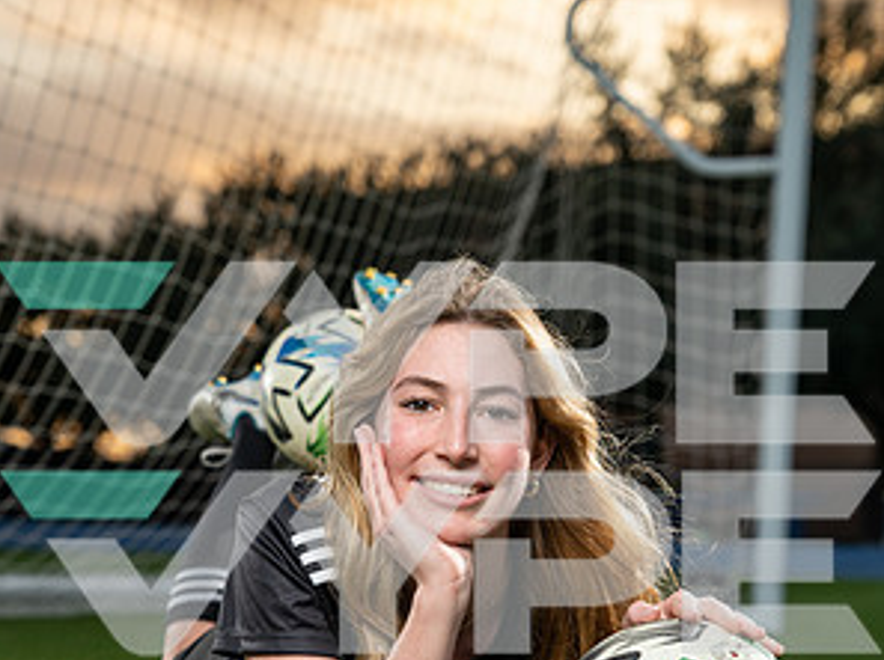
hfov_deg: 22.0
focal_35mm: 89
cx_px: 441
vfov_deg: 16.4
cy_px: 565
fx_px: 2270
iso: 160
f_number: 4
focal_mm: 61
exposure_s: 1/250
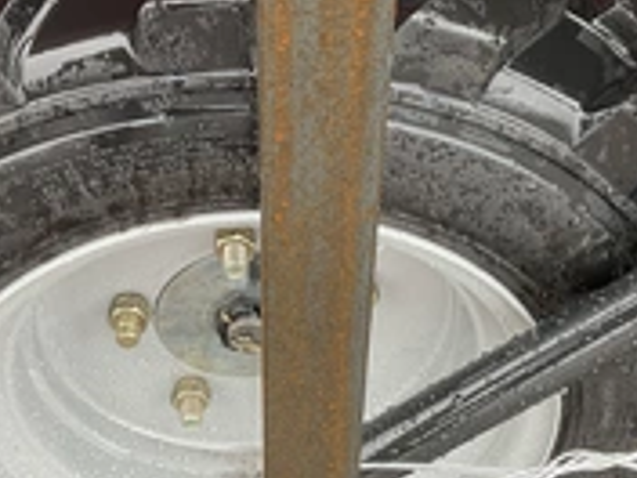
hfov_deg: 29.4
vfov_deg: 22.3
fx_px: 1215
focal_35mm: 66
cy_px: 250
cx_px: 333
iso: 64
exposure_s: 1/94
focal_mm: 3
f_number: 1.8
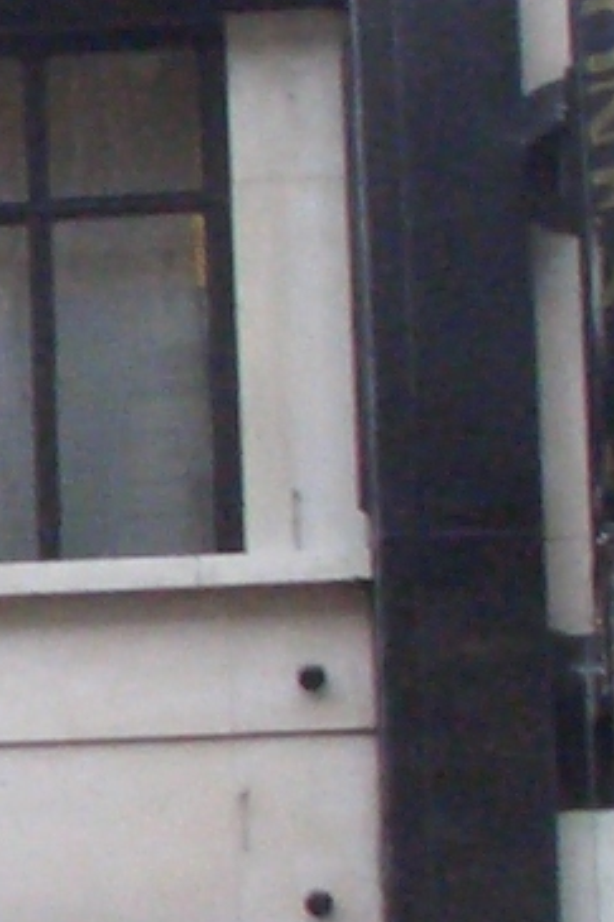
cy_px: 851
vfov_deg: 9.8
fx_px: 5377
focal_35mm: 210
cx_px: -1508
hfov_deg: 5.9
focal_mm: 4.8
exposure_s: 1/80
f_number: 4
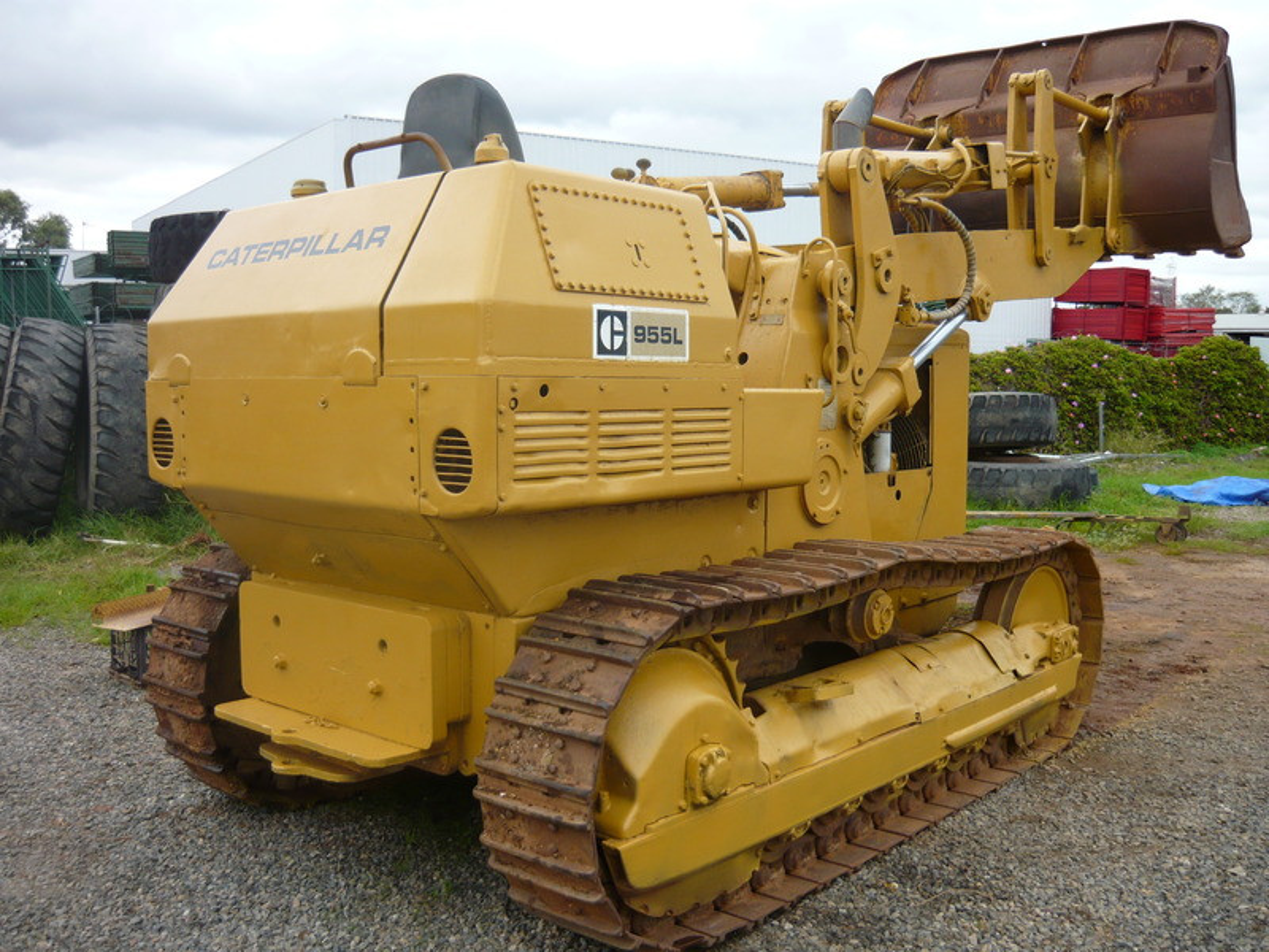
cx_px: 634
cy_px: 476
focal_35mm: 33
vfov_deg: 42.9
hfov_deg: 55.4
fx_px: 1210
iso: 100
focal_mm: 5.5
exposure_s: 1/250
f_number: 2.8
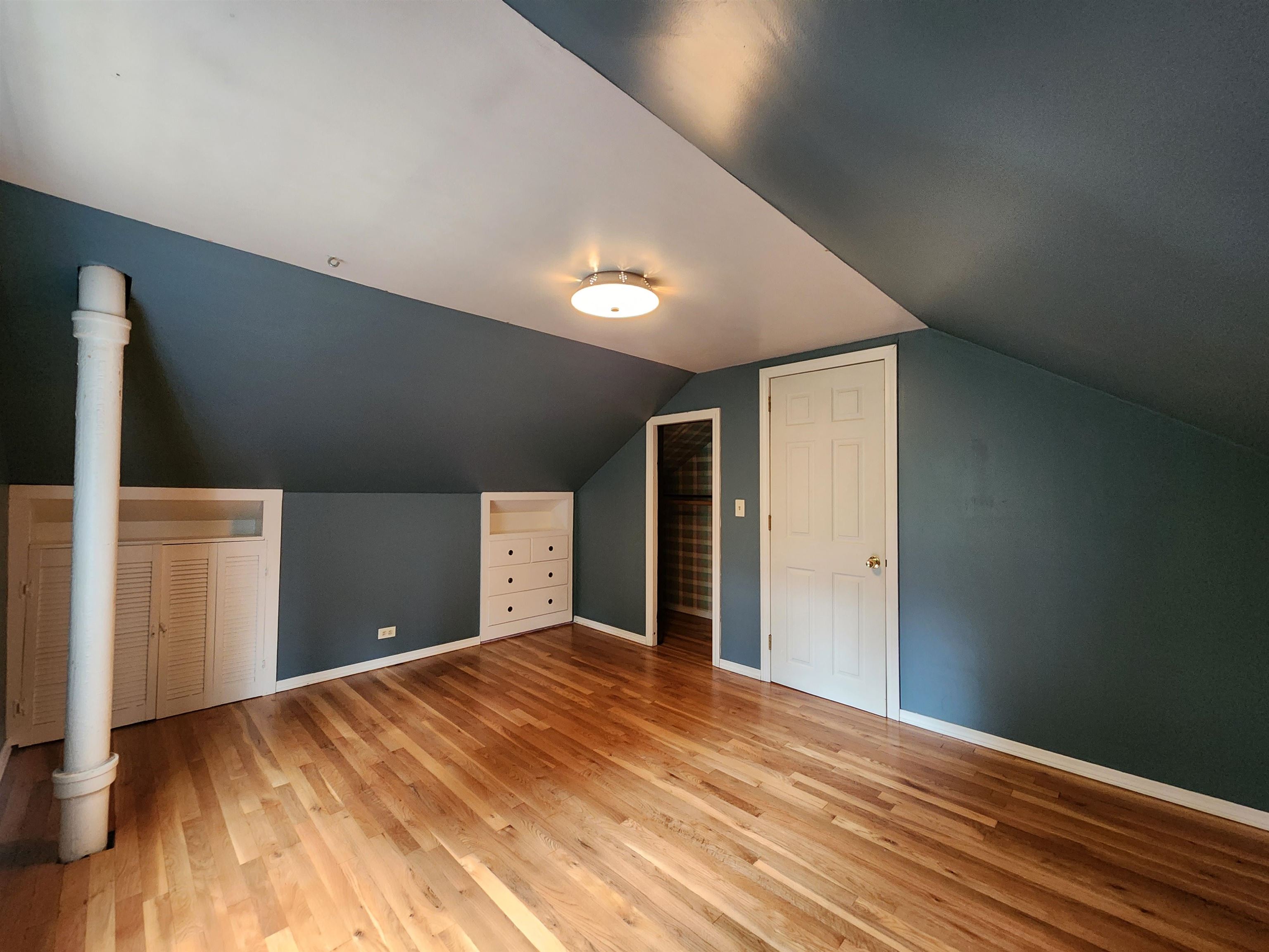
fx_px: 477
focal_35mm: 13
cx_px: 634
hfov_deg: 106.2
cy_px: 476
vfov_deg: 89.9
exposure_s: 1/30
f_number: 2.2
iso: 500
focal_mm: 2.2
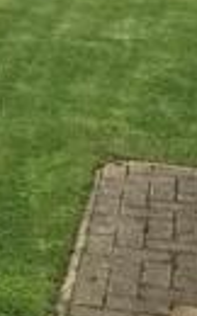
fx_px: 1145
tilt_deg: -4.3
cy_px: -169
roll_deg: -0.6
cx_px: -135
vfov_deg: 14.6
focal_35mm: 133
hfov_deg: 9.4
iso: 20
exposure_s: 1/1100
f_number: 1.8
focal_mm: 3.99
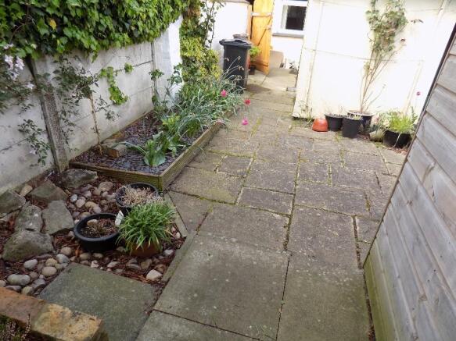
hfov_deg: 73.9
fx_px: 303
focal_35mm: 23
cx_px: 228
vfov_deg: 58.9
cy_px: 170
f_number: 3.1
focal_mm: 4
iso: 80
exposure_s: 1/100
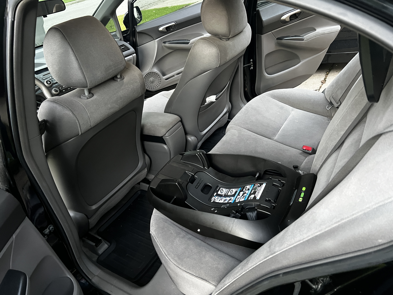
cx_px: 196
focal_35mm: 26
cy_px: 148
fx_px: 295
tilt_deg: -33.9
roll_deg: +9.3
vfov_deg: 53.1
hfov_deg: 67.3
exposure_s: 1/40
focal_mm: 5.7
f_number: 1.5
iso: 640
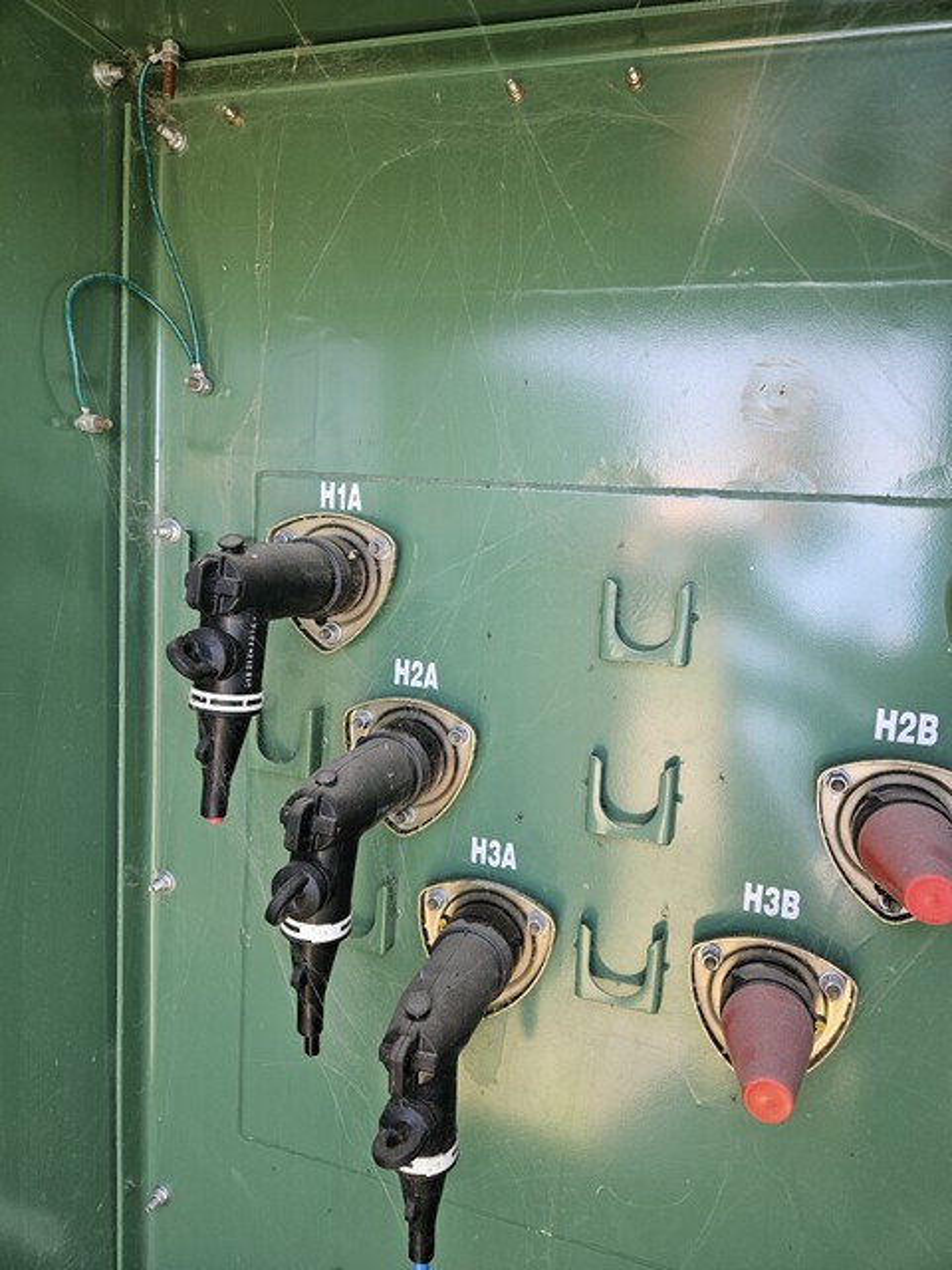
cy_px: 635
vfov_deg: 73.9
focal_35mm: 23
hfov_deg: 58.9
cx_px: 476
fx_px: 843
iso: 125
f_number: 1.8
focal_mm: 5.4
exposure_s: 1/207
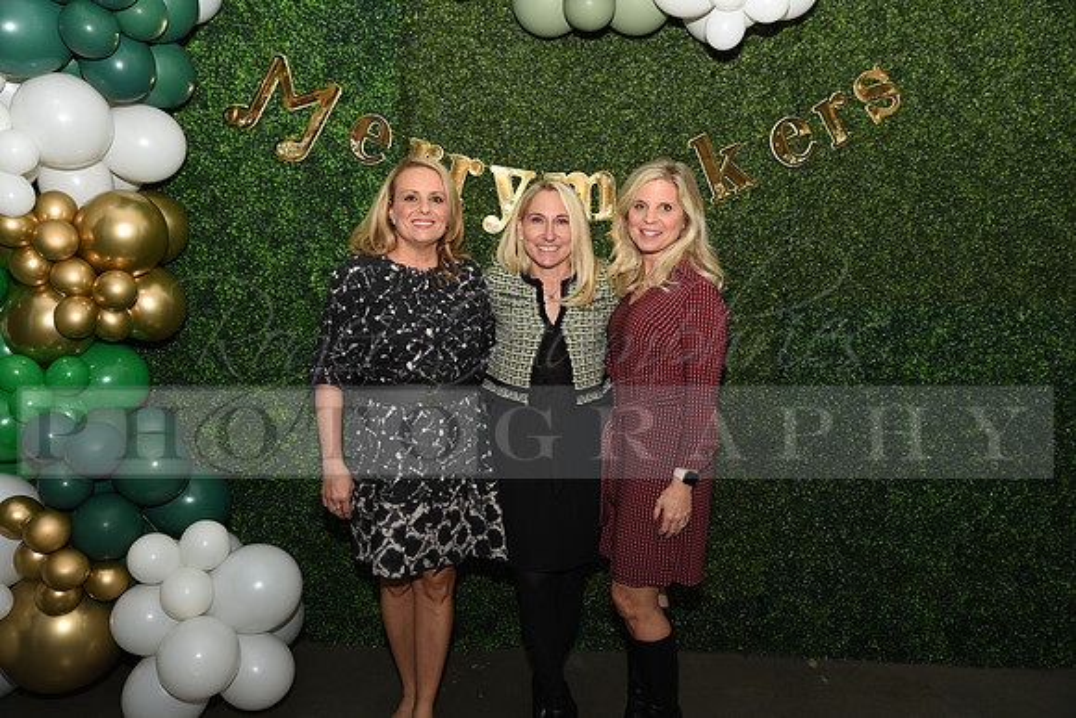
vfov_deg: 42.3
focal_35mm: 31
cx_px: 538
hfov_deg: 60.3
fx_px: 927
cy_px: 359
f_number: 4
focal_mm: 31
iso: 100
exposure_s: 1/60
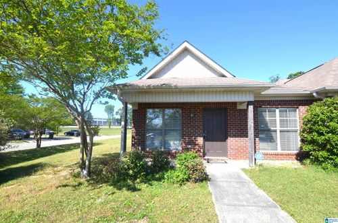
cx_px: 169
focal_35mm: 16
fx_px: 155
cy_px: 112
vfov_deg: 71.8
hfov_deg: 95.1
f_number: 8
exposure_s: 1/250
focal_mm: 11
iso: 125
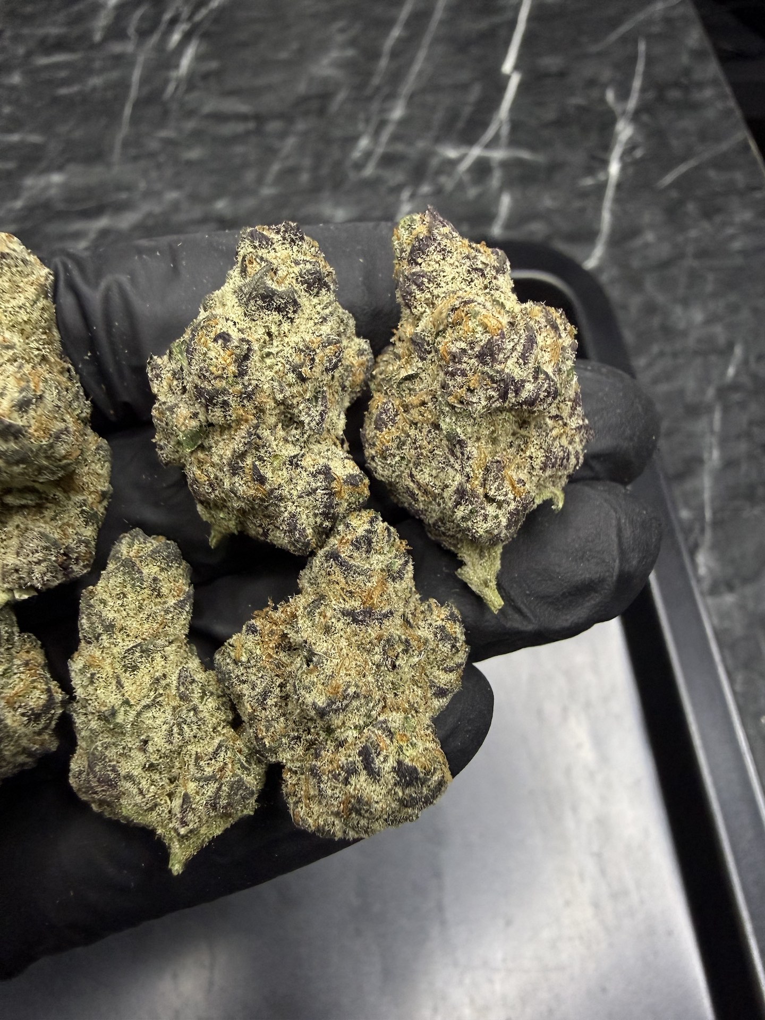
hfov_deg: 56.8
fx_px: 707
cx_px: 382
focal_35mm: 24
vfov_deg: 71.6
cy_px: 510
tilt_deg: -61.6
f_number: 2.2
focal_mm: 2.22
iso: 320
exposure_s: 1/71
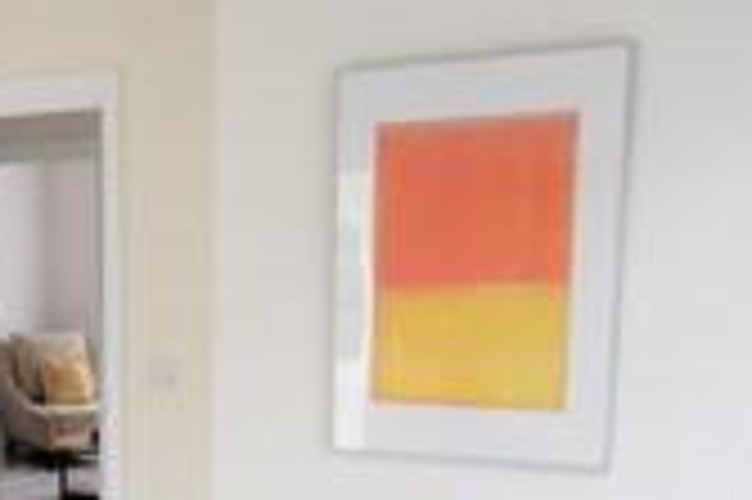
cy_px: 529
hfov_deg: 33.0
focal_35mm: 59
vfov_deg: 21.9
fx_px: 1231
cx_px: 153
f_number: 4
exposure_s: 1/50
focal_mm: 10
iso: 250
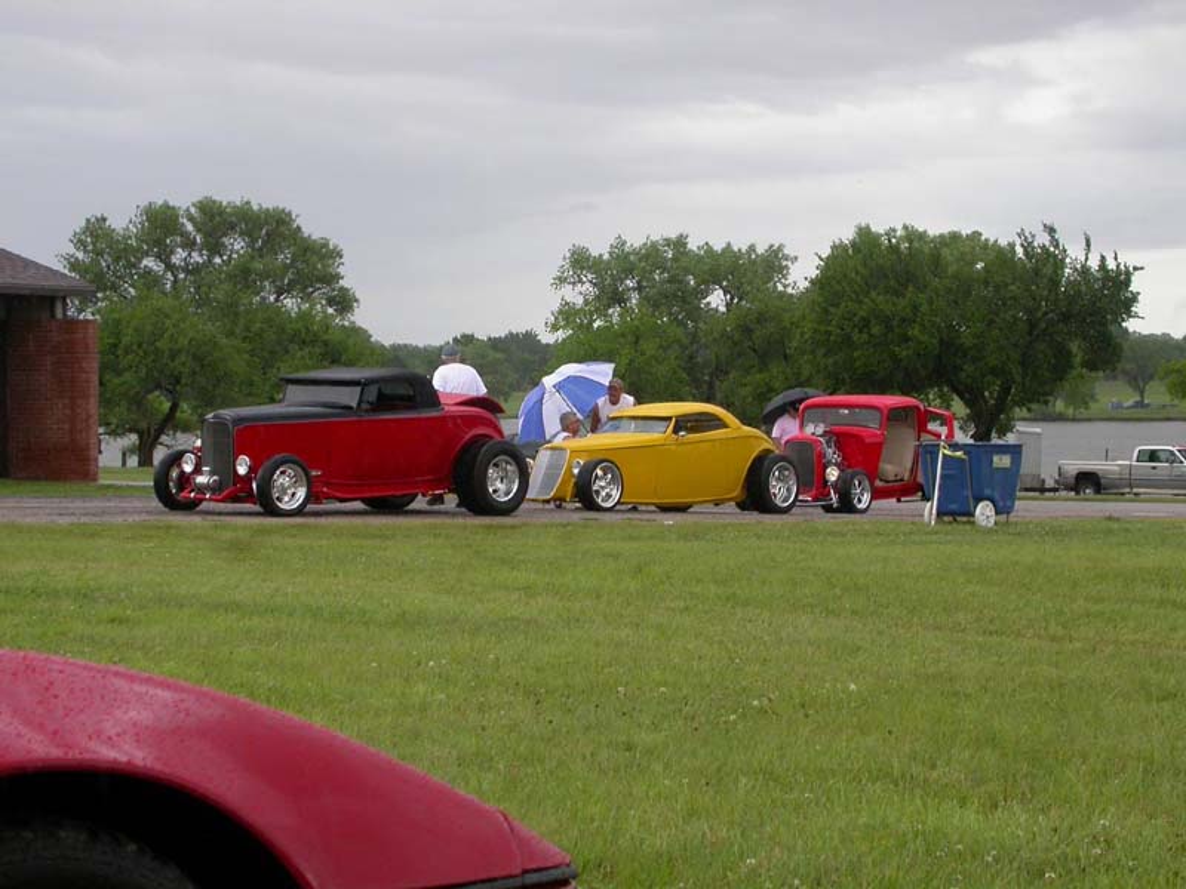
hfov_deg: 20.7
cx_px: 593
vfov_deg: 15.6
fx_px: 3255
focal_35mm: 95
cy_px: 444
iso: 100
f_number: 4.9
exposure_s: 1/264
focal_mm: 19.7
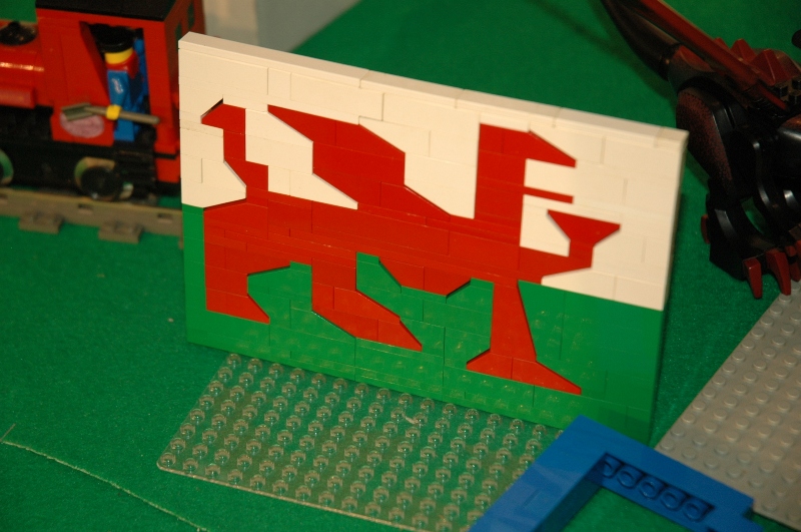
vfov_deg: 13.0
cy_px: 266
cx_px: 400
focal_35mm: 105
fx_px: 2333
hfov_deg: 19.5
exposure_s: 1/60
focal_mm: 70
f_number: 4.5
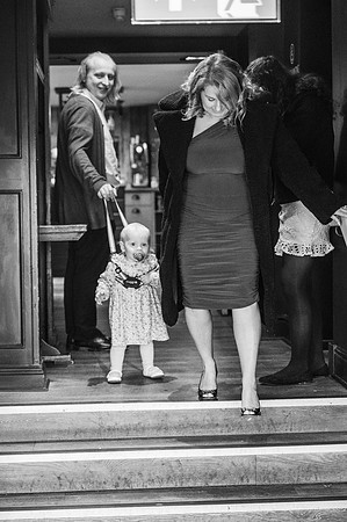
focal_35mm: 70
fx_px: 1014
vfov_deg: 28.9
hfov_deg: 19.4
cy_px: 261
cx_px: 174
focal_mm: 70
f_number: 3.5
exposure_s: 1/200
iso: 5000
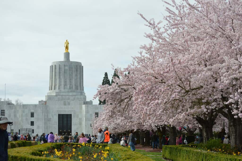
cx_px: 121
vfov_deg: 16.5
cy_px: 80
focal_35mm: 82
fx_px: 554
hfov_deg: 24.6
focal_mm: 55
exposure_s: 1/320
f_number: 6.3
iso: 100
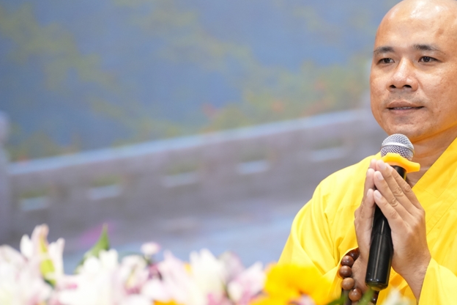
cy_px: 161
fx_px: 2044
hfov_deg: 12.7
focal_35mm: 161
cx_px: 294
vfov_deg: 8.5
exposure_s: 1/160
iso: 2500
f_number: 2.8
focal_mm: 103
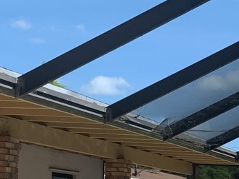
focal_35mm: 120
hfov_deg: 15.7
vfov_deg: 11.9
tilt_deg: +1.0
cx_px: 295
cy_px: 245
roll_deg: -2.5
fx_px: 828
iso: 25
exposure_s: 1/2755
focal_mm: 4.25
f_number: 1.8
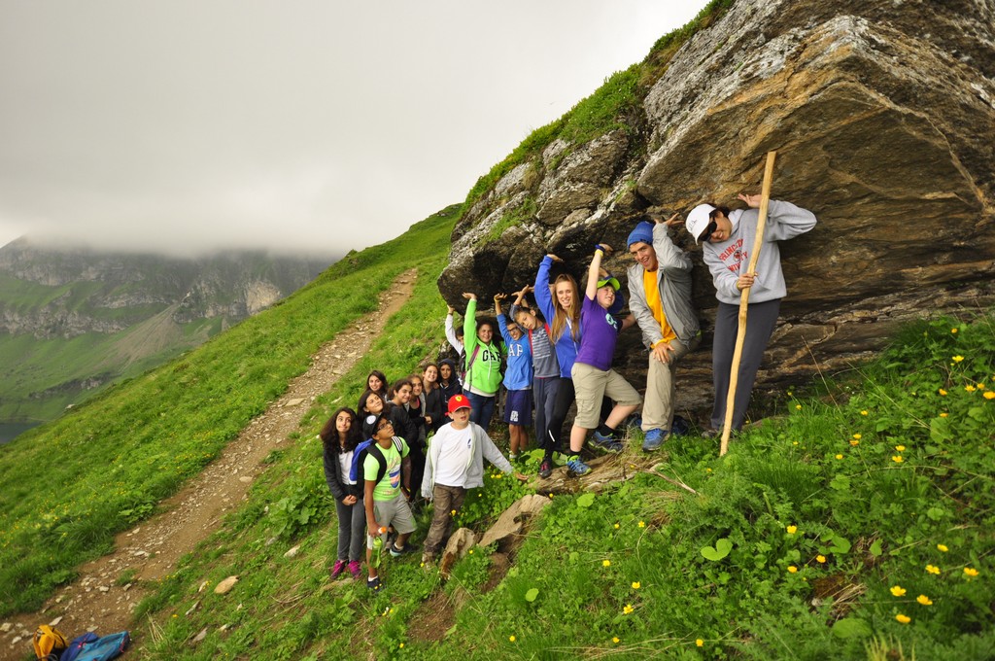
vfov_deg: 63.1
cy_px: 330
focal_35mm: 20
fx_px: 538
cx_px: 498
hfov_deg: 85.5
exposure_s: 1/250
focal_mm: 13
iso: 400
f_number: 4.5
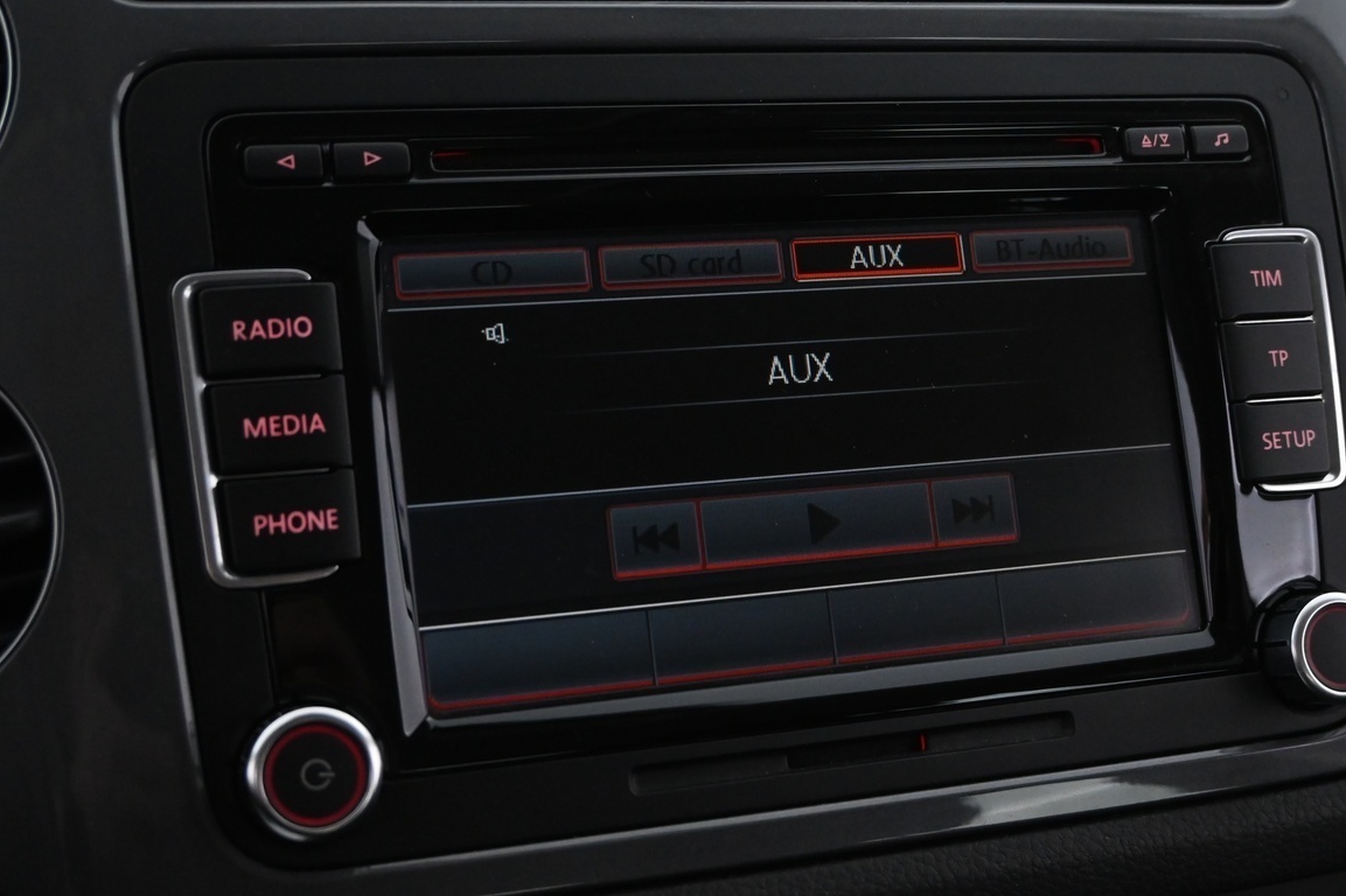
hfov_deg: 37.6
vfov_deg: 25.6
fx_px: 1970
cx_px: 790
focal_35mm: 53
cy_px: 450
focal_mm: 25
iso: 2500
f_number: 4.2
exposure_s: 1/60
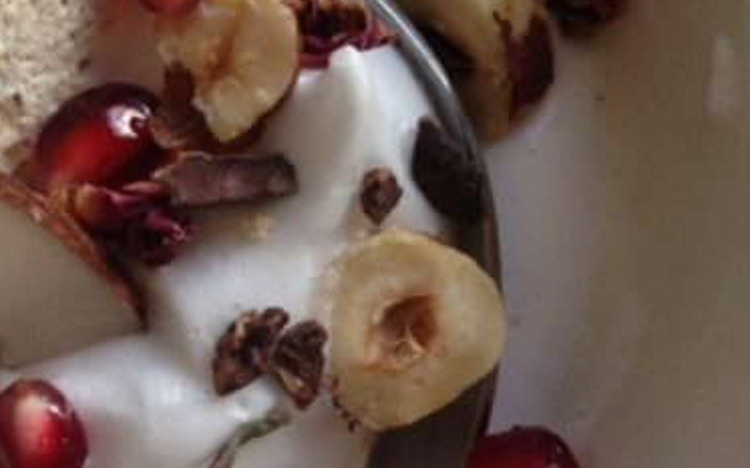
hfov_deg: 26.4
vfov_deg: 17.3
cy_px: 301
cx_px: 42
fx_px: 1533
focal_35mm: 75
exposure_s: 1/40
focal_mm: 4.12
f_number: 2.4
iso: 64
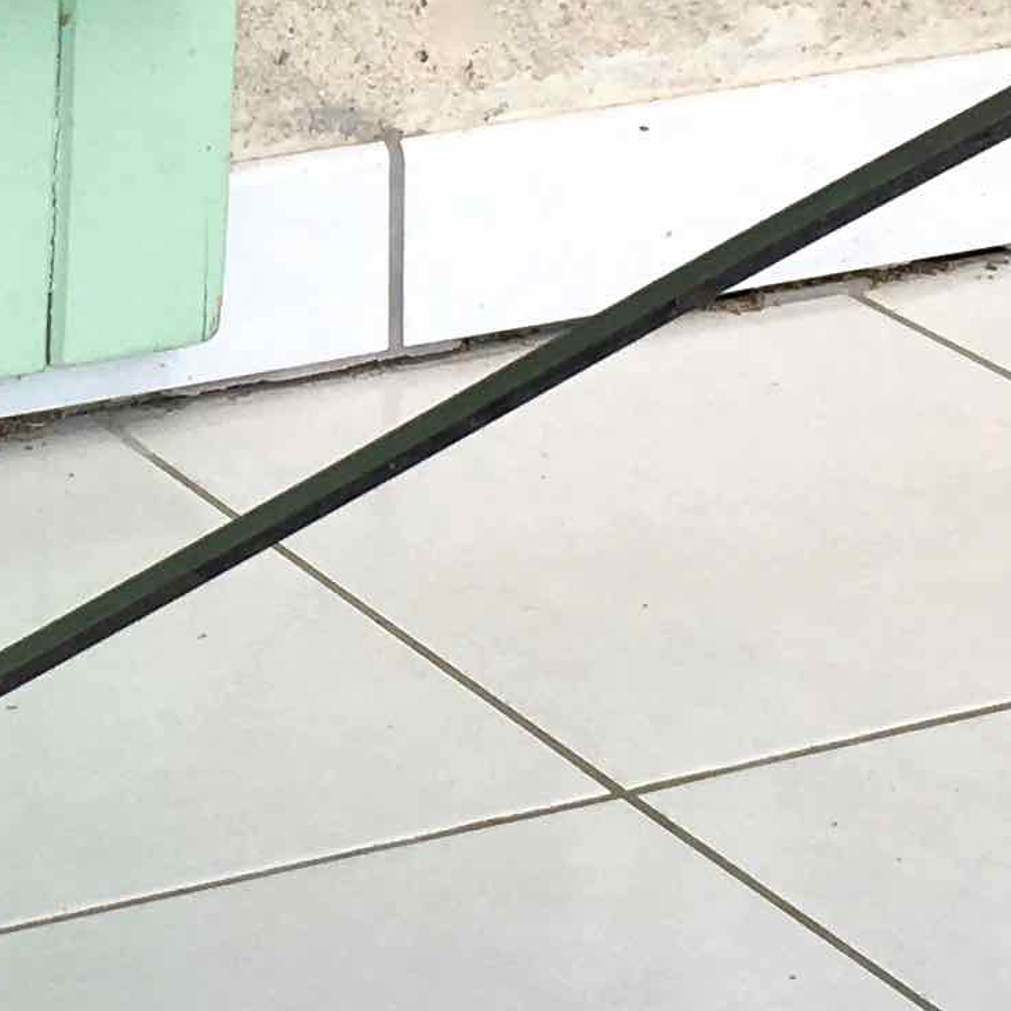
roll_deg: -1.5
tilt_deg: -18.1
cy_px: -69
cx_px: -134
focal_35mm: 141
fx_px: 4659
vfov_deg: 12.2
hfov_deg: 12.2
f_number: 2.2
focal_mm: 4.15
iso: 25
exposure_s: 1/346
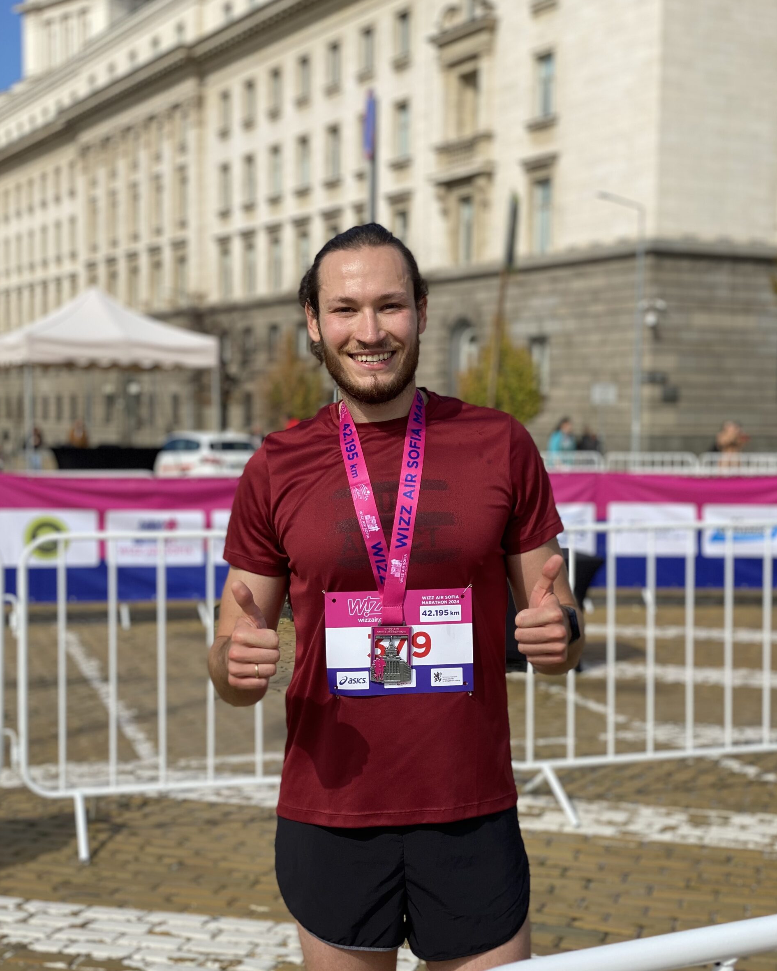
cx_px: 391
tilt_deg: -2.4
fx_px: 1581
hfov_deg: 27.6
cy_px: 522
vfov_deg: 34.1
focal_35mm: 55
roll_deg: -1.4
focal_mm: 6
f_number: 2
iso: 20
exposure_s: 1/1712
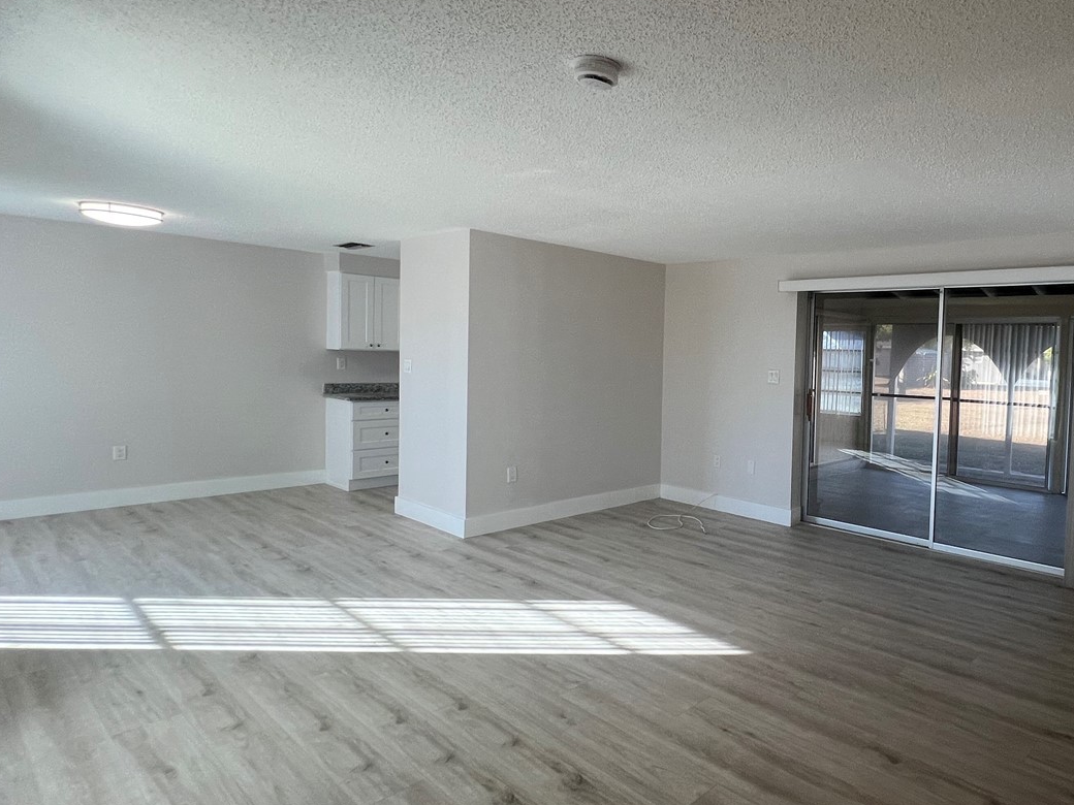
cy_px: 381
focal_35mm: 20
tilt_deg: -1.3
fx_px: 621
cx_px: 784
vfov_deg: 65.9
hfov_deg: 76.7
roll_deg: -1.1
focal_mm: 1.57
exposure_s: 1/120
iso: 80
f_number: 1.8
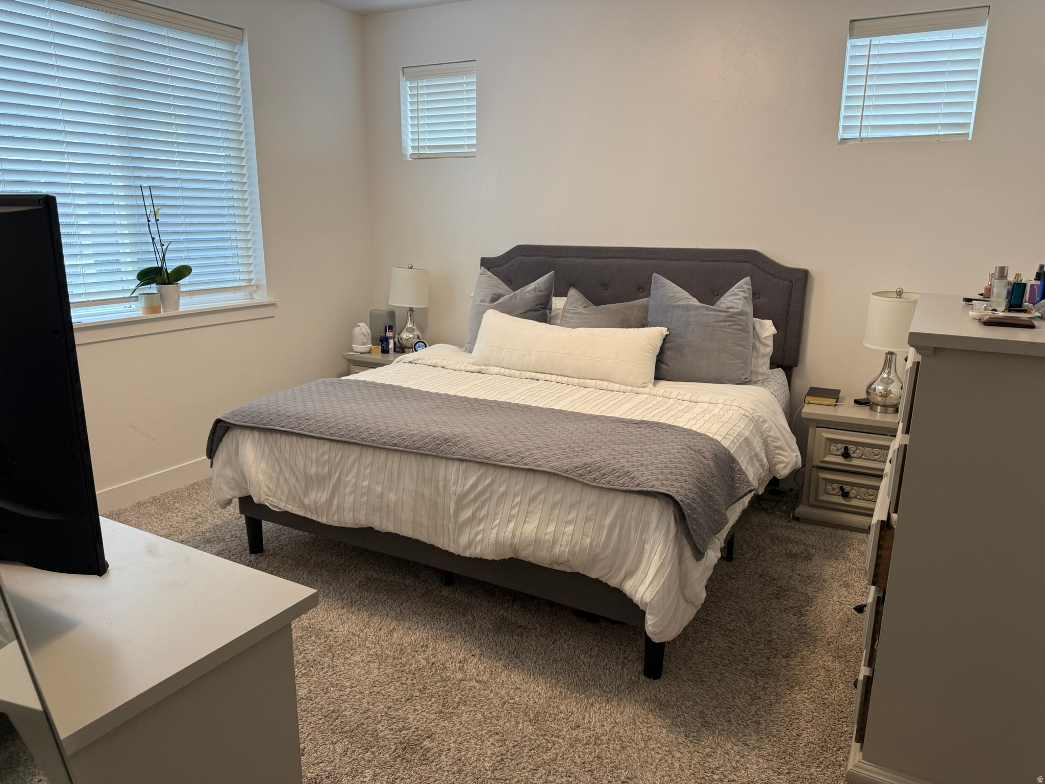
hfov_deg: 71.6
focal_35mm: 24
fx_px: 725
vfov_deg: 56.8
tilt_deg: -13.2
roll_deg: -1.1
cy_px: 392
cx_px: 522
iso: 125
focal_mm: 6.76
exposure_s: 1/60
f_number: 1.78
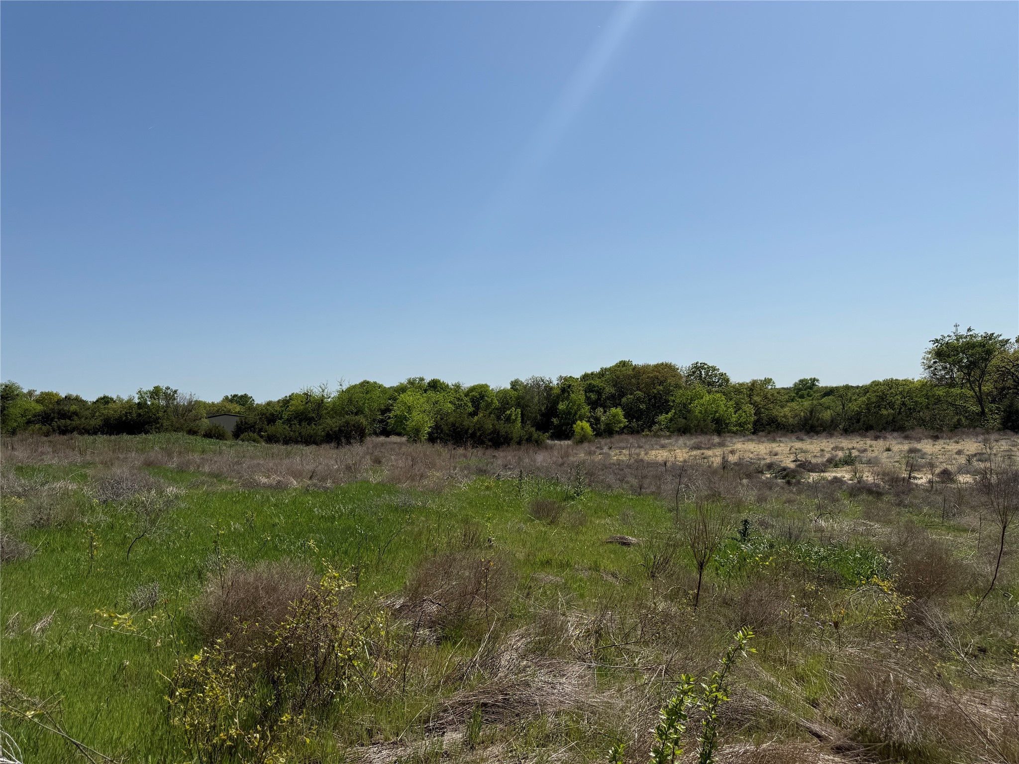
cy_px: 382
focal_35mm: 24
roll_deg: +1.4
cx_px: 510
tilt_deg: +3.7
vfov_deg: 56.8
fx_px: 706
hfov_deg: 71.6
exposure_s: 1/9091
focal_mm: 6.76
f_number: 1.78
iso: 80
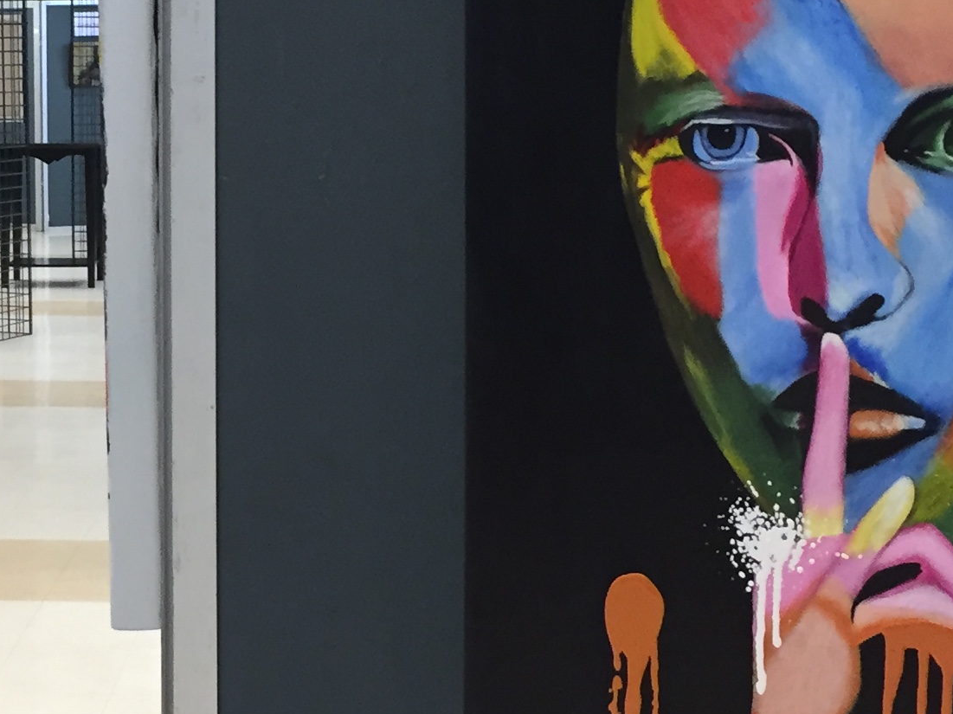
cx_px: 102
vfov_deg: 17.1
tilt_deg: -4.0
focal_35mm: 86
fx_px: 2367
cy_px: 255
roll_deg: +0.6
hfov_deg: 22.2
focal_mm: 4.15
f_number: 2.2
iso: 100
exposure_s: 1/30
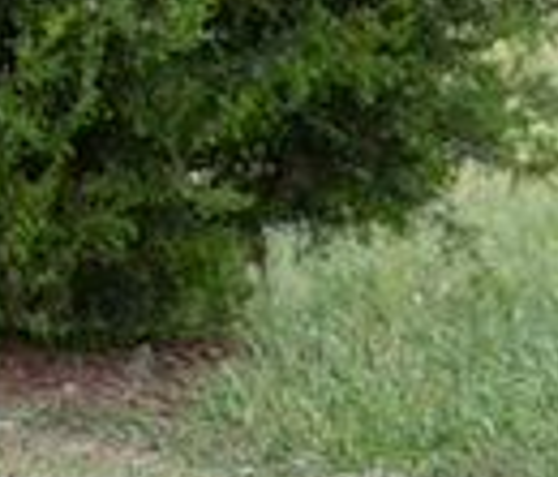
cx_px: -512
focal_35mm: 436
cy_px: -138
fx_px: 7393
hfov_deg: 4.3
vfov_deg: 3.7
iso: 640
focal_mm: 92
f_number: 3.5
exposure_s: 1/320
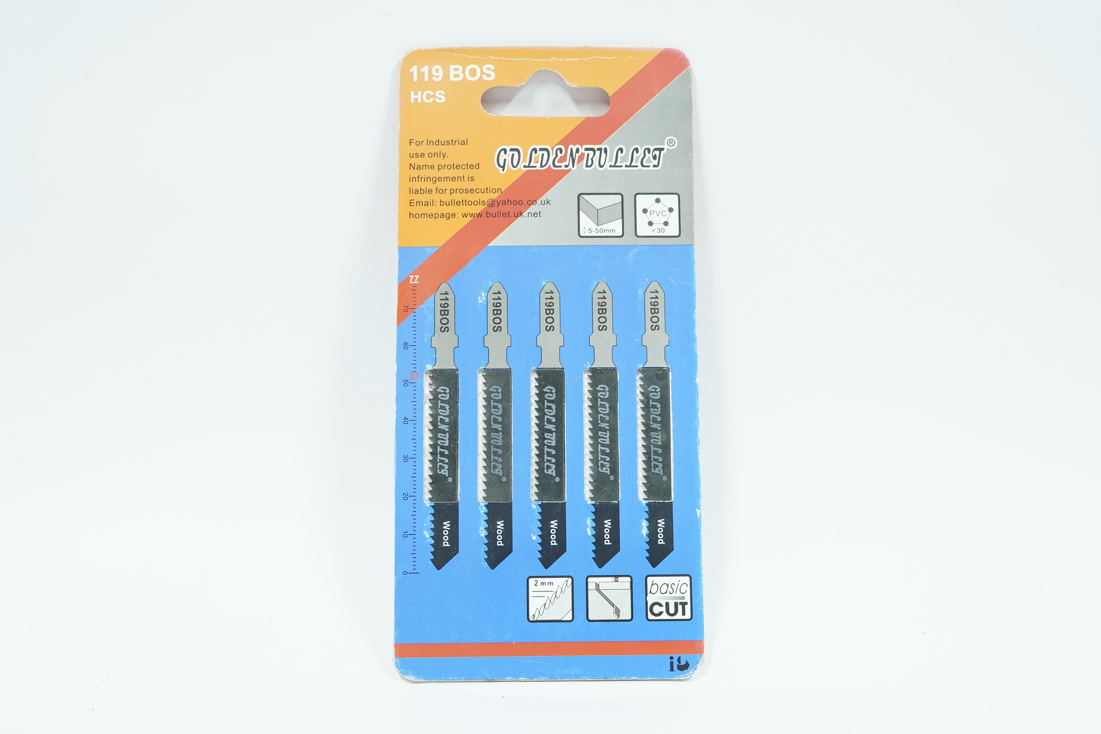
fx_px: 1498
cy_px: 367
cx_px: 550
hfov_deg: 40.3
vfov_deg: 27.5
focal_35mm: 49
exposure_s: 1/3
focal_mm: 33
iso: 640
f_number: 8
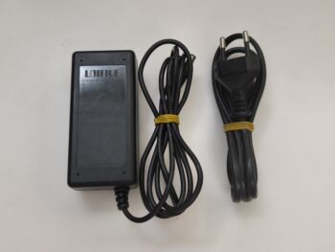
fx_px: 339
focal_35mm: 35
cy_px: 126
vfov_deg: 40.7
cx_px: 168
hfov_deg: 52.6
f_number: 1.6
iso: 400
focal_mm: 6.57
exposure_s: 1/50
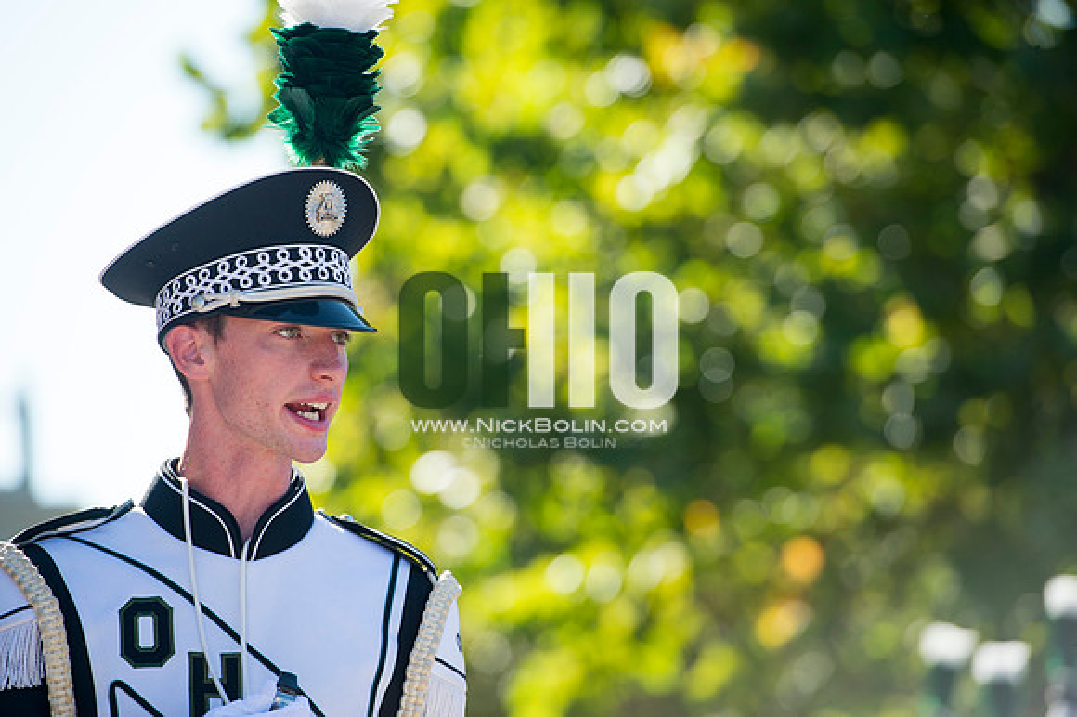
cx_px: 538
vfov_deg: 6.9
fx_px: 5980
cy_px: 358
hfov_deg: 10.3
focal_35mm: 200
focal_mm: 200
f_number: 4.5
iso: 200
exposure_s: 1/1000
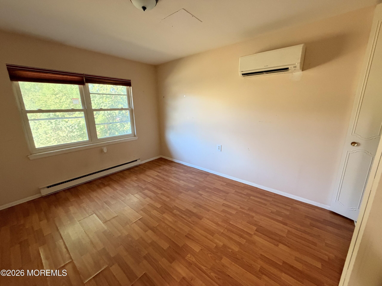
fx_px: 154
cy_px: 143
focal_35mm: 14
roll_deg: +1.2
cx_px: 191
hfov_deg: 102.1
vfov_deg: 85.7
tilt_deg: -13.8
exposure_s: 1/60
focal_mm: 2.22
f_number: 2.2
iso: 400
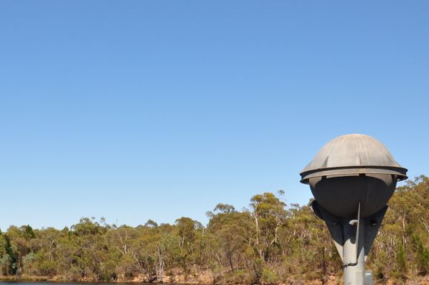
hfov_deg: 33.8
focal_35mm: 58
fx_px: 690
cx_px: 108
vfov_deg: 23.0
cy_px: 221
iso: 200
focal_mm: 22
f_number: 10
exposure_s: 1/250
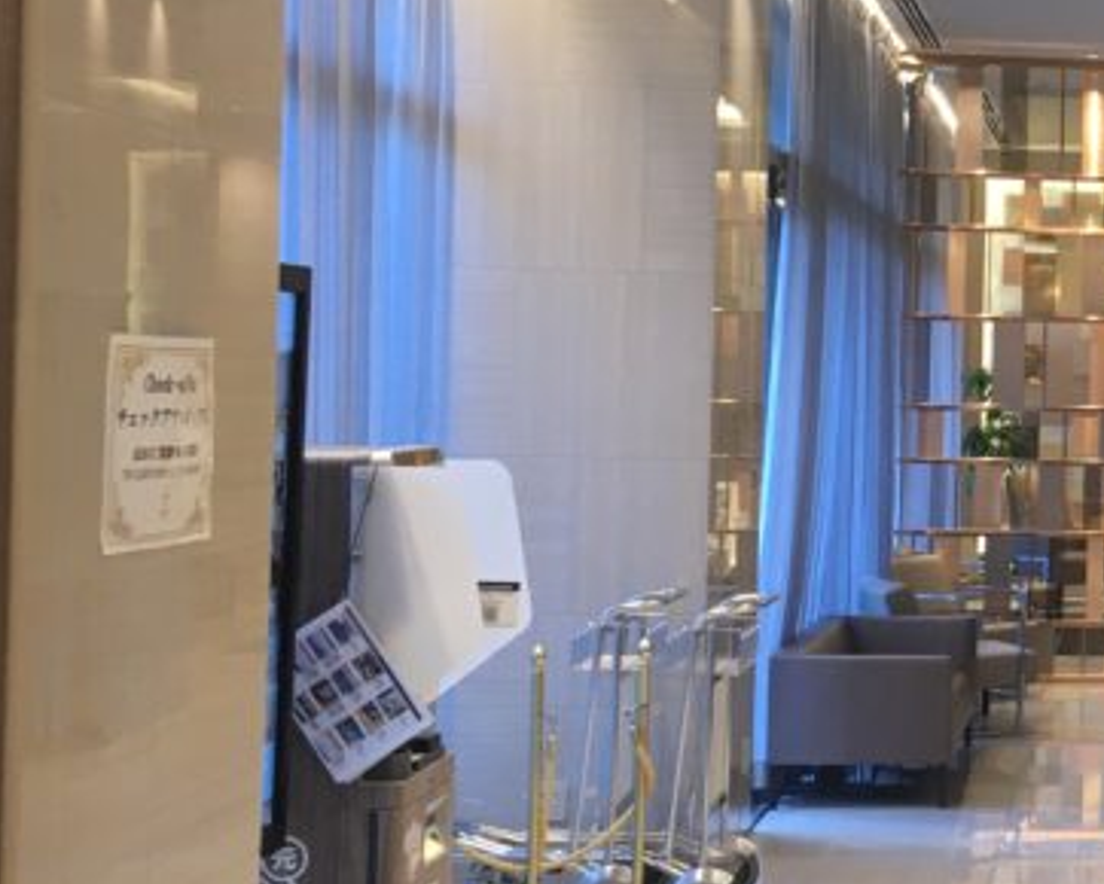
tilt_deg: +2.0
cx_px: 1439
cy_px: 360
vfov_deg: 19.2
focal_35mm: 80
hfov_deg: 21.5
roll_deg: -0.7
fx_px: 2615
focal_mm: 4.15
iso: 50
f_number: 2.2
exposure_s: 1/30
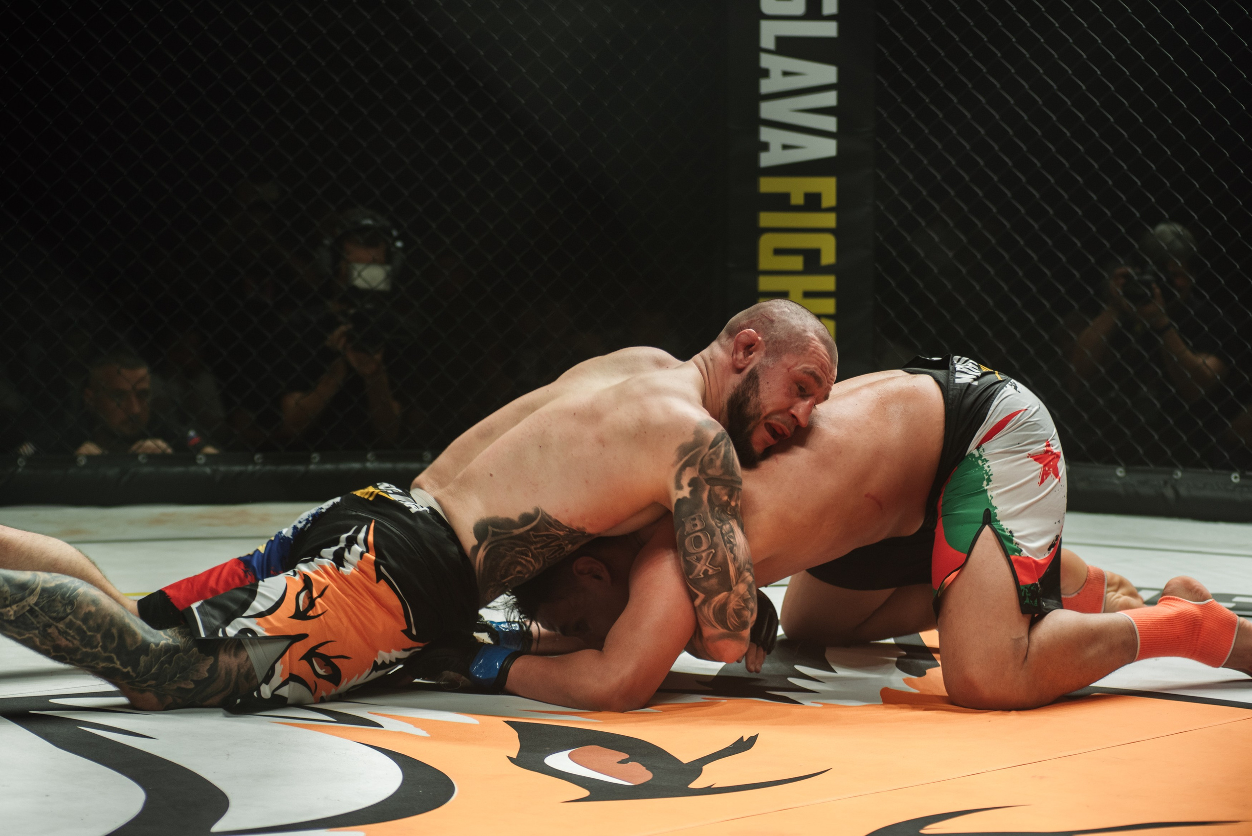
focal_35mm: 80
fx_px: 2783
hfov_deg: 25.4
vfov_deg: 17.1
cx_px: 626
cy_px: 418
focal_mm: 80
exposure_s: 1/320
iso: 400
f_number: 4
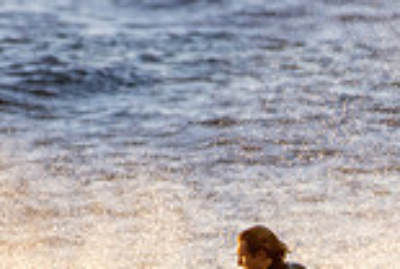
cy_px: 433
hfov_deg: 0.7
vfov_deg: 0.5
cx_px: 307
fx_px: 31193
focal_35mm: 2802
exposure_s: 1/2000
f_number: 5.6
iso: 900
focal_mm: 500
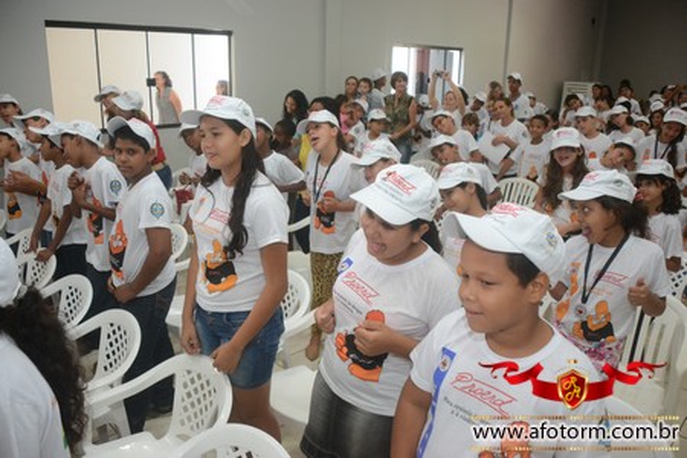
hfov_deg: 61.9
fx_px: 572
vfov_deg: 43.6
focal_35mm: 30
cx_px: 344
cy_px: 229
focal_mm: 20
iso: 1600
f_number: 3.5
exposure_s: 1/125
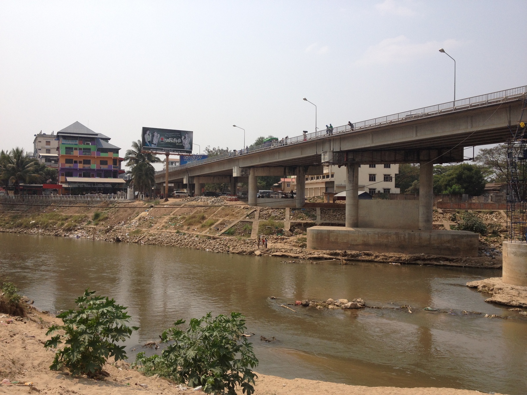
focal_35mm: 35
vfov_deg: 40.7
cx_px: 264
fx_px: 533
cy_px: 198
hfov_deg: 52.6
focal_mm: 4.28
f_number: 2.4
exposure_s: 1/2304
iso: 50
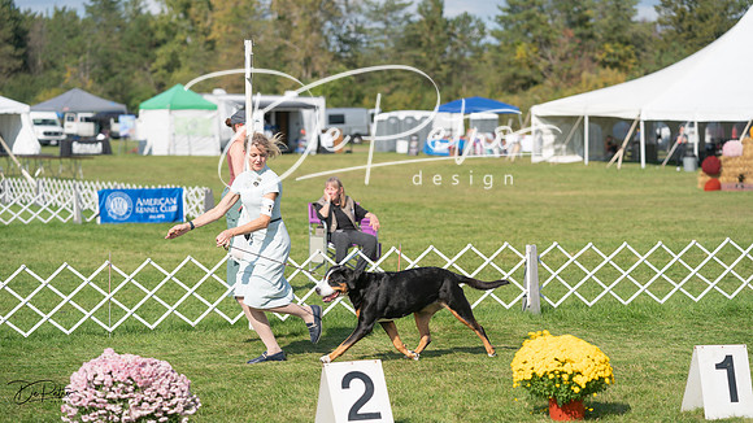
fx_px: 2279
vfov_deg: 10.6
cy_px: 212
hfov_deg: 18.8
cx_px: 376
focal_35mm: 114
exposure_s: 1/1600
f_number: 3.5
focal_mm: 109
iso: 100
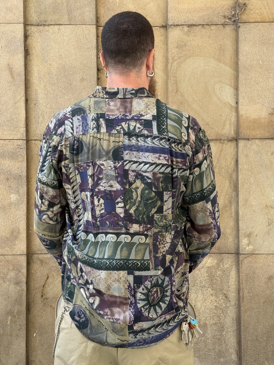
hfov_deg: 30.3
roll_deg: -0.6
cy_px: 182
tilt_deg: +1.0
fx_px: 507
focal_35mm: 48
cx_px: 137
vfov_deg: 39.7
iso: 100
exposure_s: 1/339
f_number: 1.78
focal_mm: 6.76
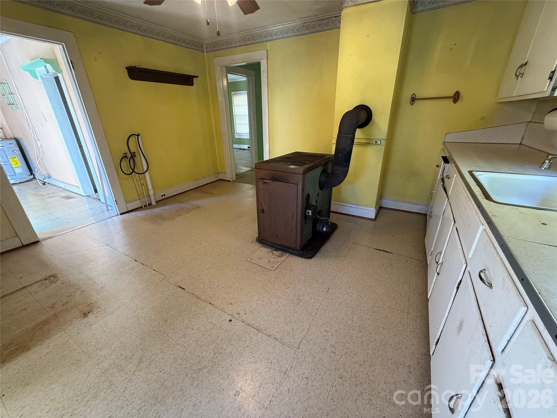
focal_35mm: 14
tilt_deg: -21.8
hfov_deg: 102.1
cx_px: 278
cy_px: 209
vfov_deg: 85.7
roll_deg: +1.1
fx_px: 225
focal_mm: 2.22
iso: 400
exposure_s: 1/60
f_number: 2.2
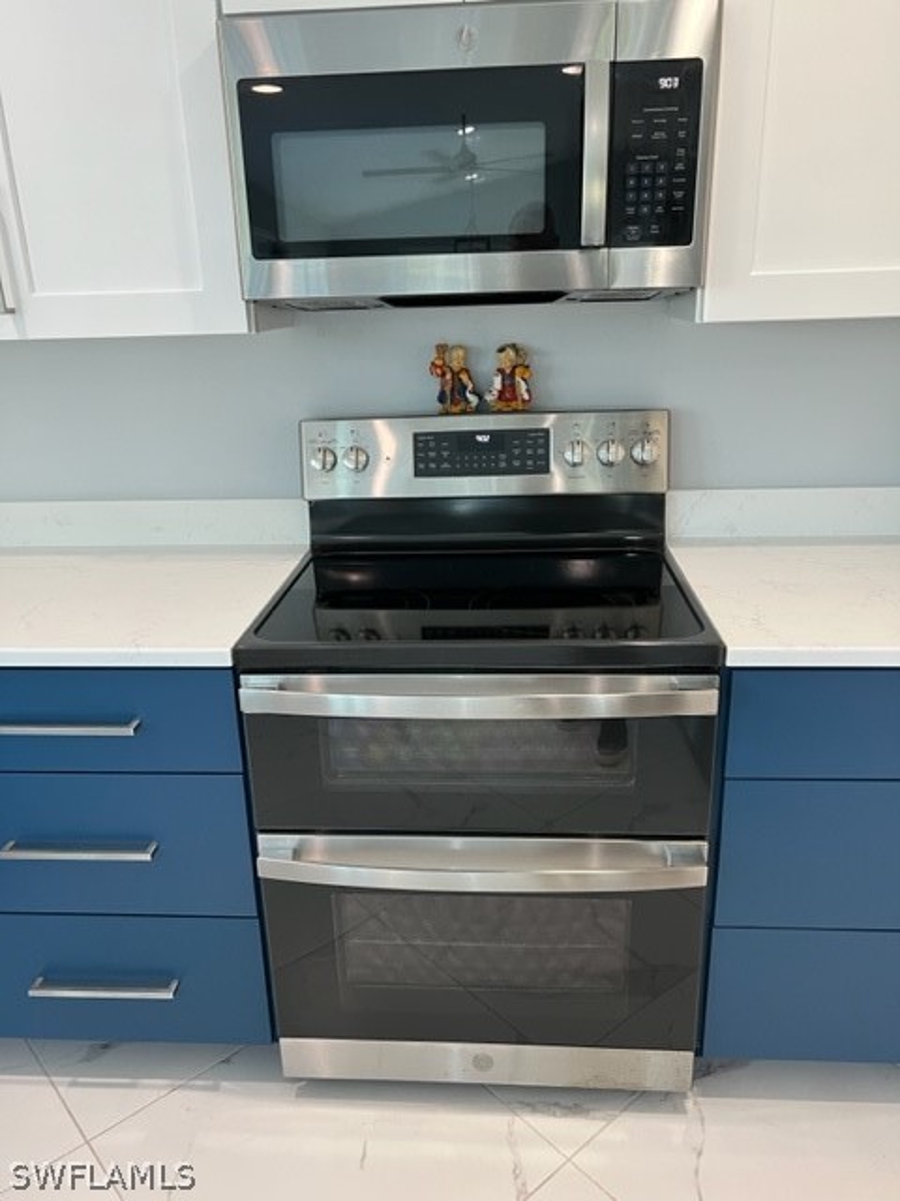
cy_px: 600
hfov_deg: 53.1
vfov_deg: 67.3
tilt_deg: -19.5
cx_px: 450
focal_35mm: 26
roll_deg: +1.5
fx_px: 901
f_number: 1.5
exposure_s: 1/60
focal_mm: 5.7
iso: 125
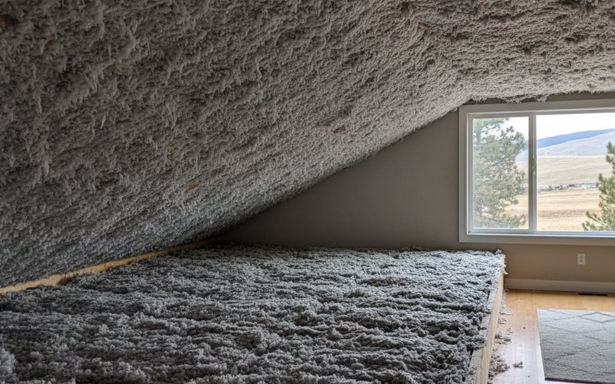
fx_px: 469
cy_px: 193
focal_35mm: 28
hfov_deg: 66.5
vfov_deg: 44.5
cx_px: 304
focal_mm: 6.8
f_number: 1.68
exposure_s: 1/1019
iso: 1050
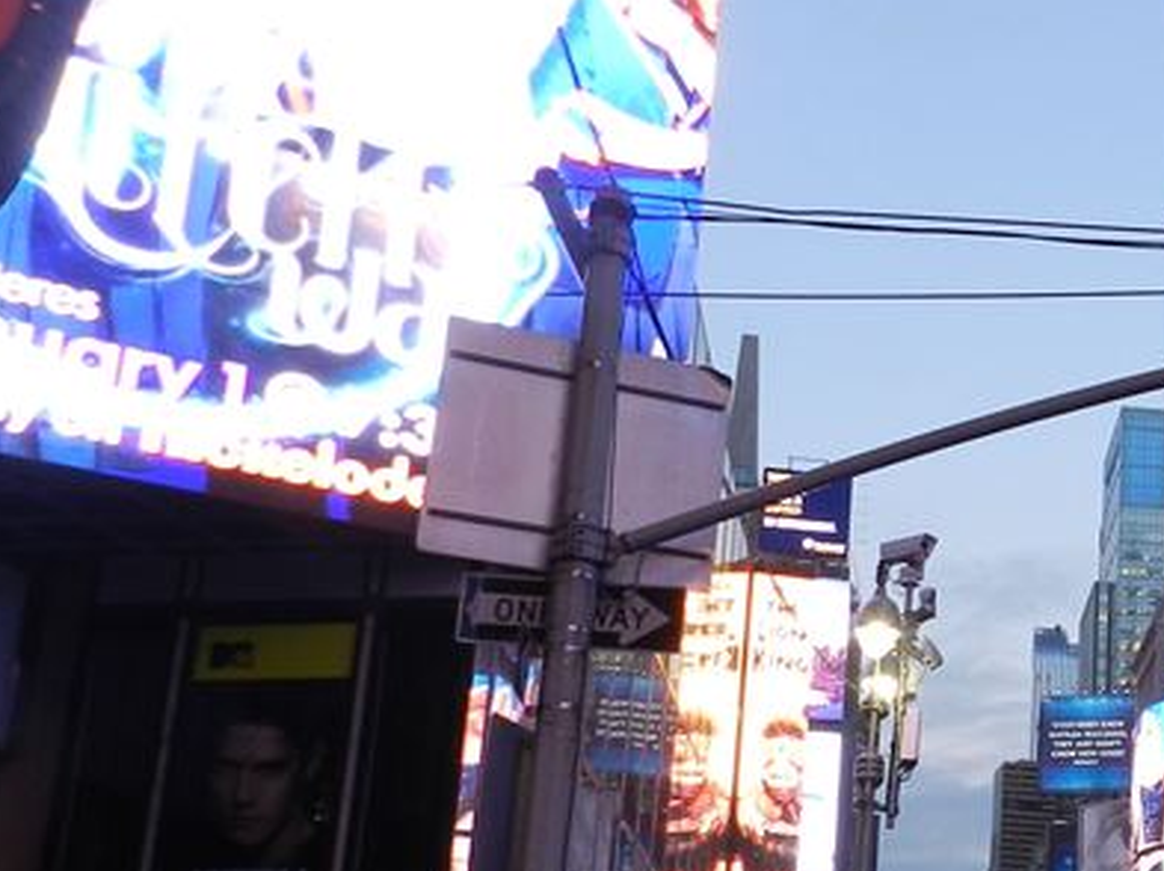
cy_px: 607
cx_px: 1303
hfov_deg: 28.9
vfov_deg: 24.2
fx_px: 2016
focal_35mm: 60
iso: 160
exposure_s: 1/60
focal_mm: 4
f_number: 3.4
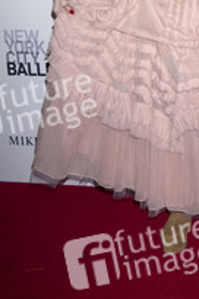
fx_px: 715
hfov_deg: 15.6
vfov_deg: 23.1
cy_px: 36
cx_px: 181
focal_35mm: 86
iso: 640
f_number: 6.3
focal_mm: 44
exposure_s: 1/160
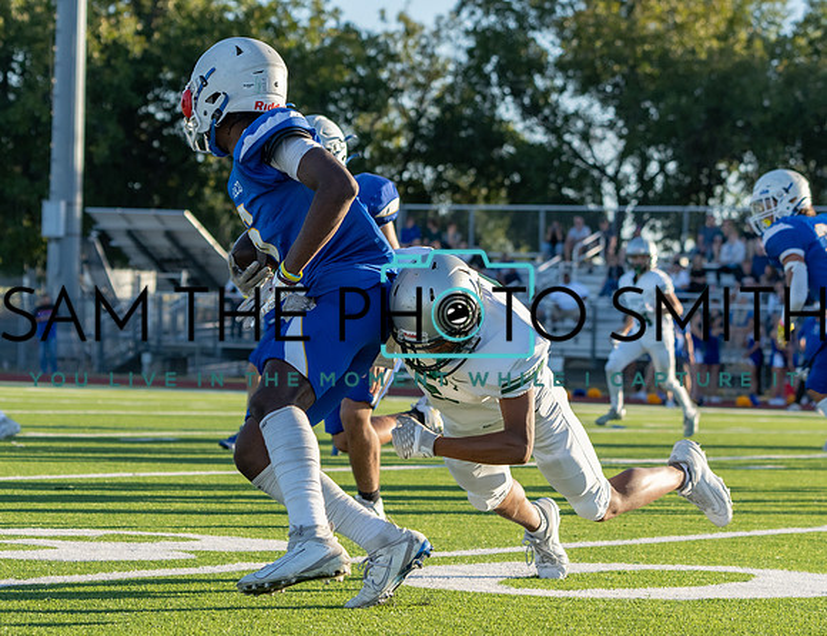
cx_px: 365
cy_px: 345
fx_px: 3691
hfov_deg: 12.8
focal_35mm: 153
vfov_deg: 9.8
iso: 500
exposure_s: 1/1250
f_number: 5.6
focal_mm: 100
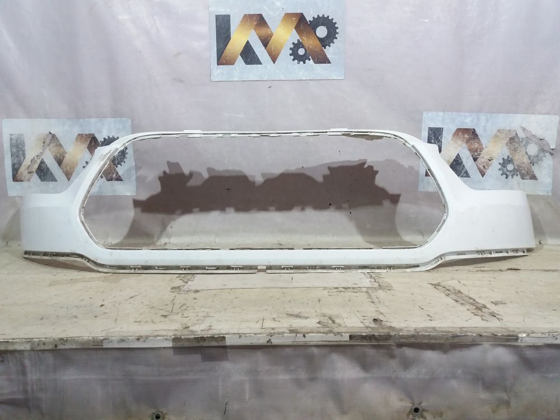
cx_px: 280
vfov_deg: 49.7
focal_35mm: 28
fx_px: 453
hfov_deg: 63.4
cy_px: 210
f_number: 1.9
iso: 160
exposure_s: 1/25
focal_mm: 3.7
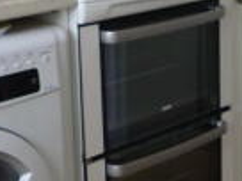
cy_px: 31
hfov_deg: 17.4
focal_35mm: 107
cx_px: 300
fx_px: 748
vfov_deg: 13.7
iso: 100
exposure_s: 1/100
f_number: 2.8
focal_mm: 4.5
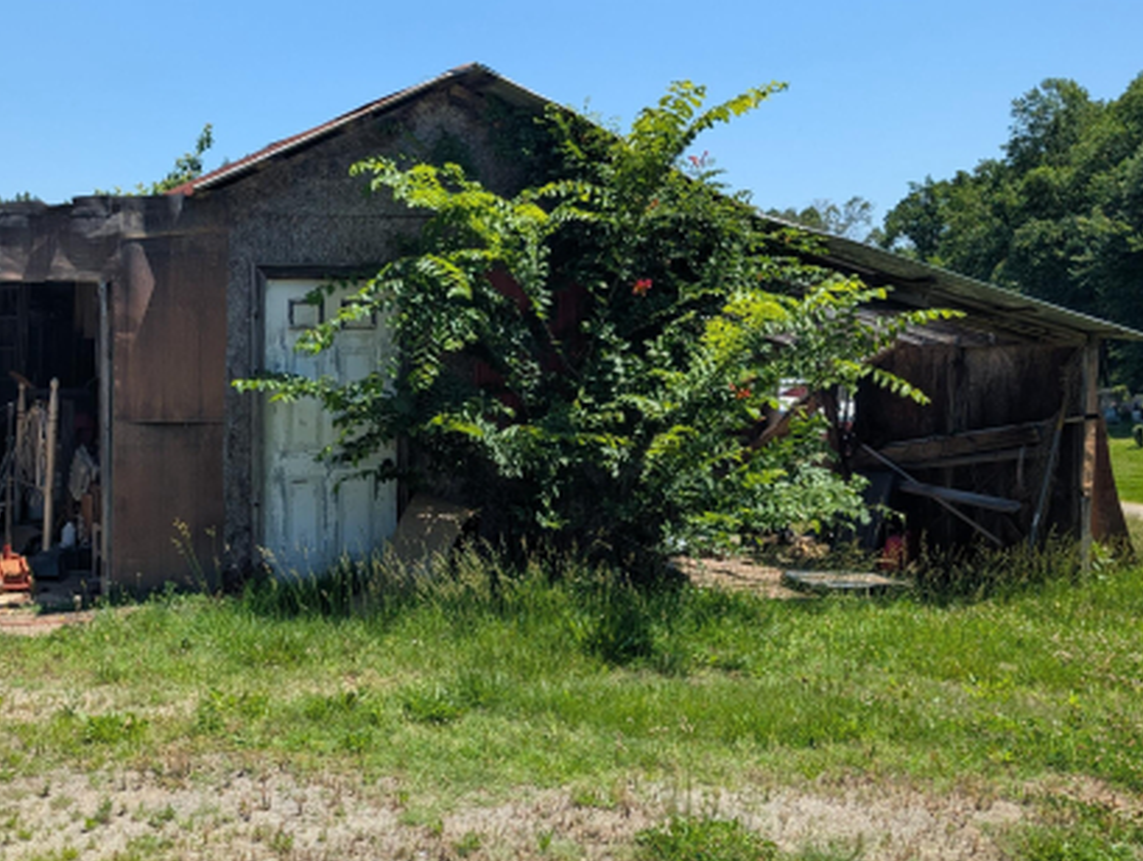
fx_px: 1290
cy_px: 403
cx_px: 265
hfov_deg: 45.9
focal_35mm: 39
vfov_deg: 36.9
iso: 22
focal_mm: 6.9
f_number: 1.68
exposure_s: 1/849
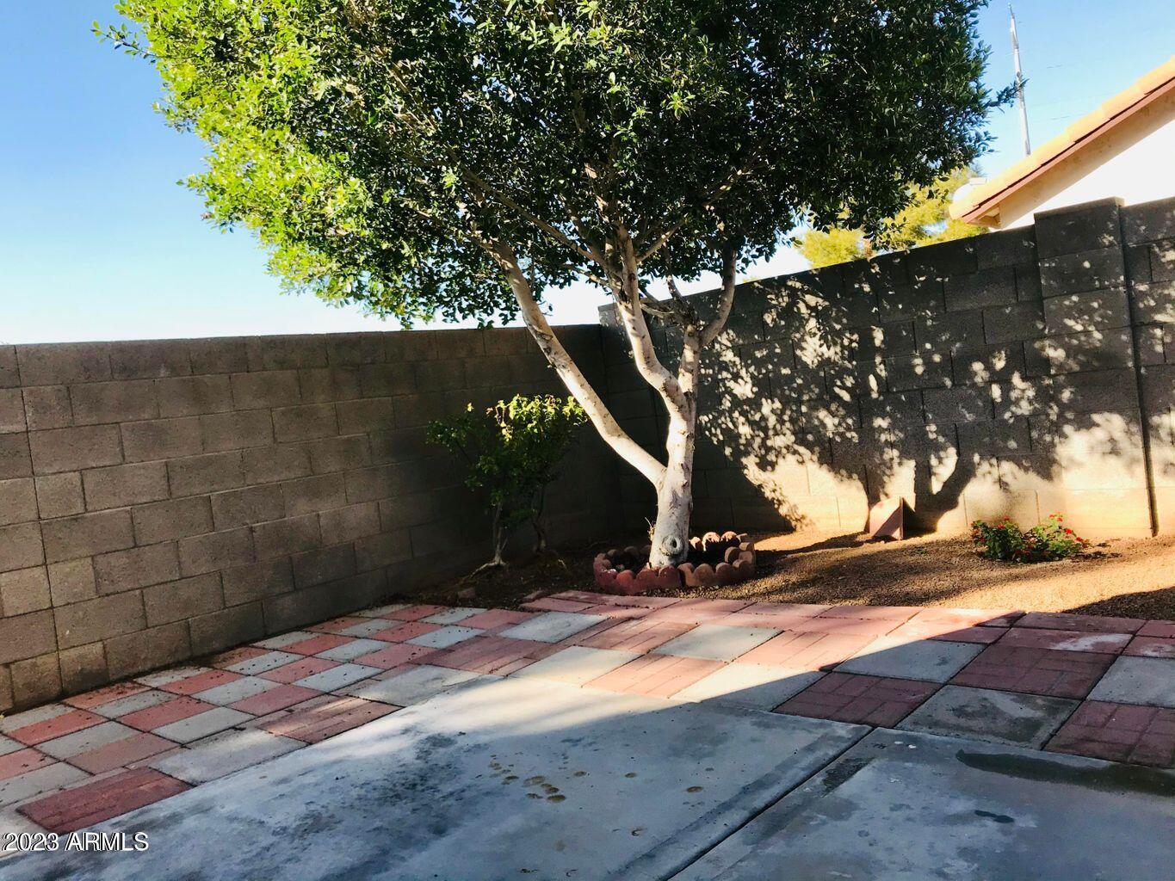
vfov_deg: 49.8
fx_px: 951
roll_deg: +6.1
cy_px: 440
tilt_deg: -3.2
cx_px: 588
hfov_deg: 63.4
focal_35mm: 28
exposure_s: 1/684
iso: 20
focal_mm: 3.99
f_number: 1.8
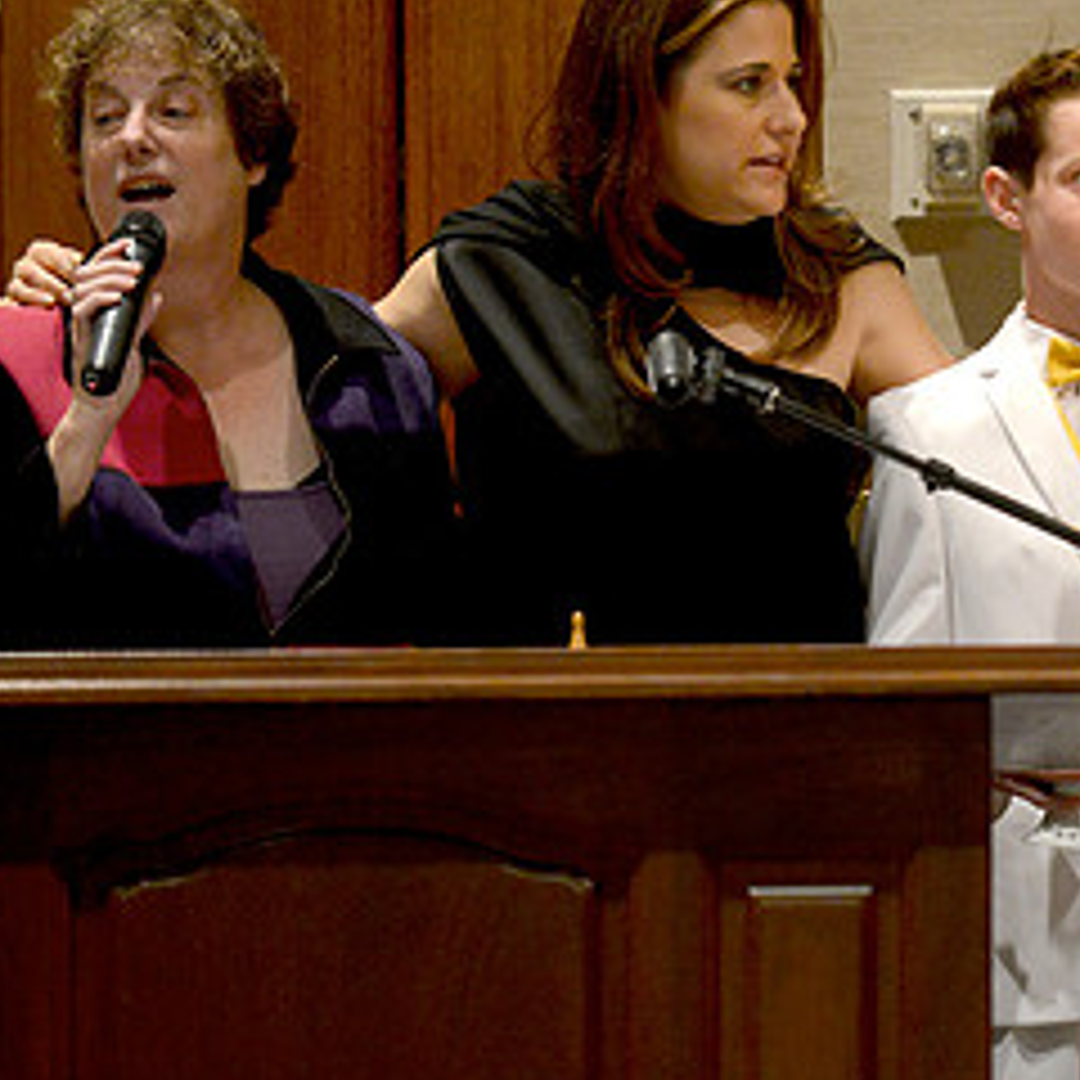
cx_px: 1246
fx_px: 12319
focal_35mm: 349
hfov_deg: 5.0
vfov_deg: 5.0
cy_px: 457
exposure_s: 1/100
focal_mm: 170
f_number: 2.8
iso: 2500
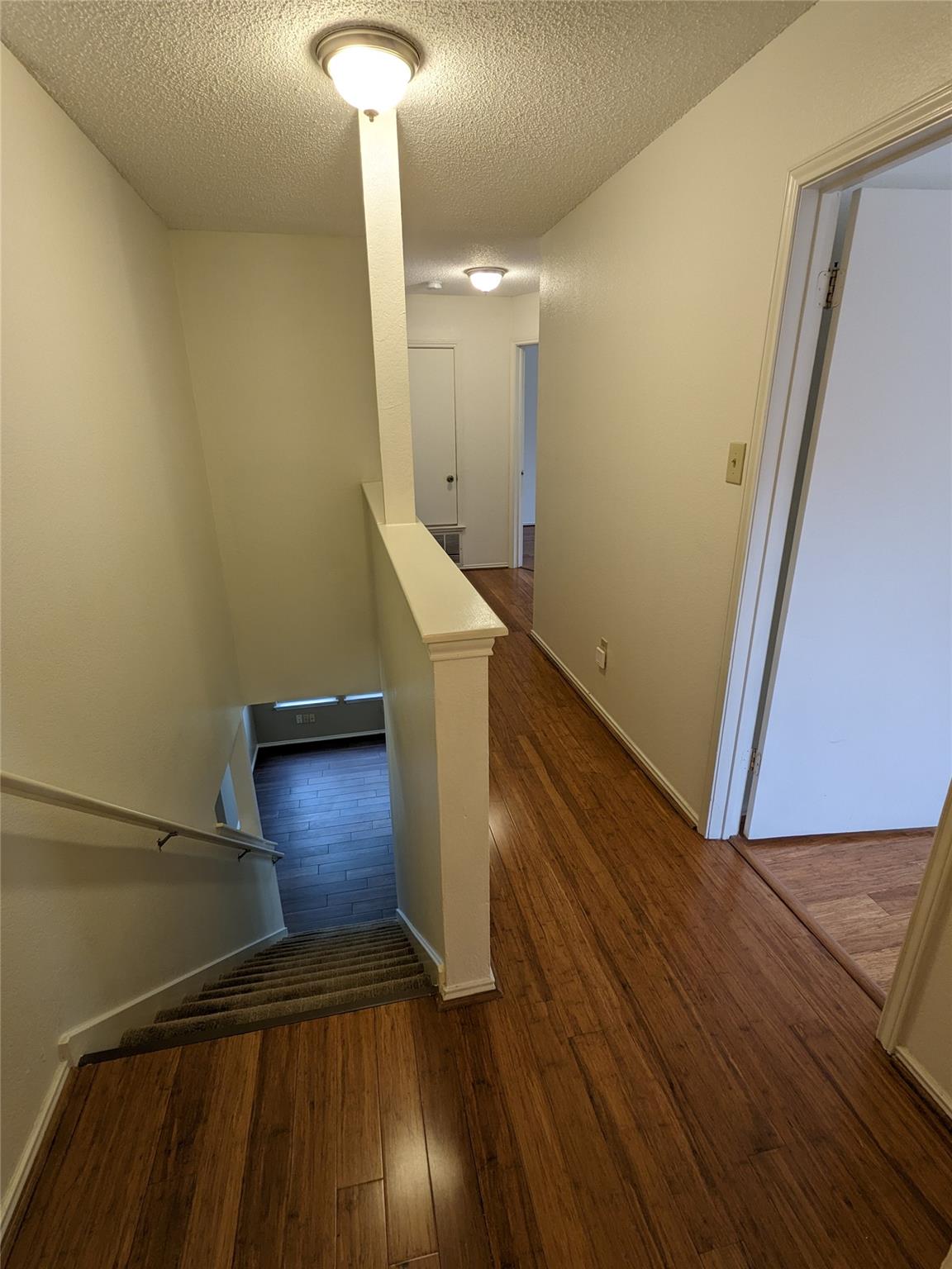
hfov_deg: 78.1
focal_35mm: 16
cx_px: 476
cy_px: 634
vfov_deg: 94.5
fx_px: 587
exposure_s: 1/30
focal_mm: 2.22
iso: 38
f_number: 2.2
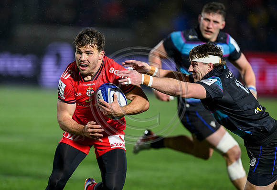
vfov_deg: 2.8
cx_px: 103
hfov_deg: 4.1
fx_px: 3863
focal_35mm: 497
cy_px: 106
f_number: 3.2
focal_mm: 400
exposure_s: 1/2500
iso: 5000
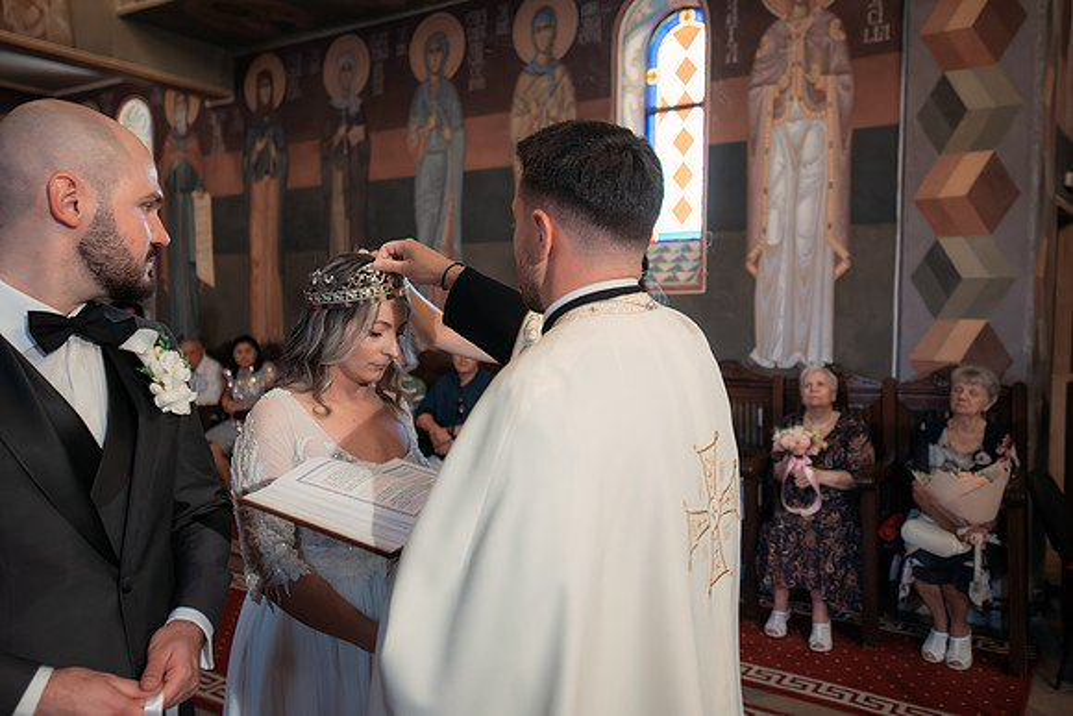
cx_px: 536
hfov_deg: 61.9
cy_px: 358
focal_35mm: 30
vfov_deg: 43.6
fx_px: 894
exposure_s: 1/200
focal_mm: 30
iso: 5000
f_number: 2.8
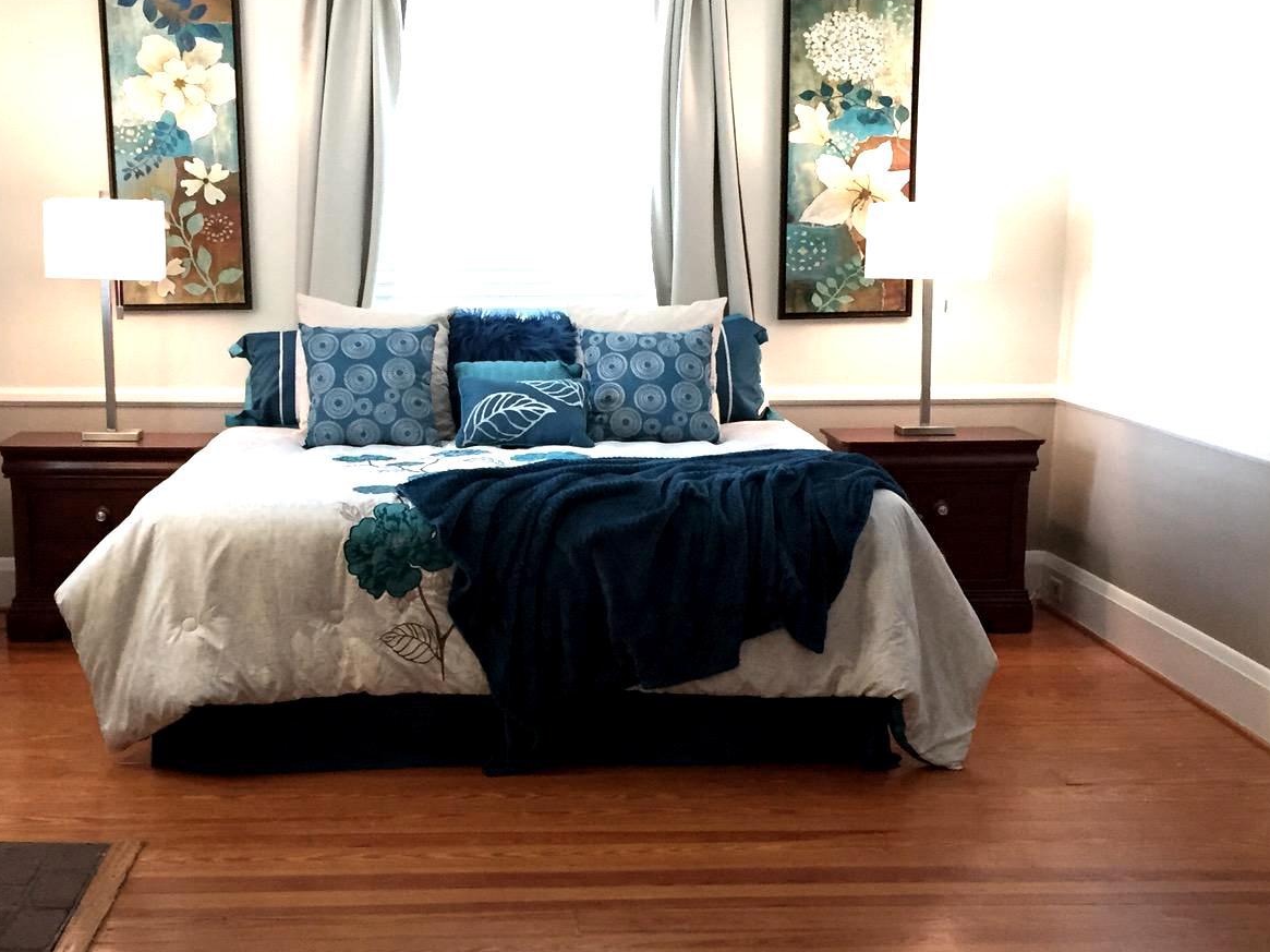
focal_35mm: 51
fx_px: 1871
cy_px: 620
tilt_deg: -10.5
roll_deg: -0.4
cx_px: 517
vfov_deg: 28.4
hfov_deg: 37.4
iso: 160
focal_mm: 4.15
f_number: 2.2
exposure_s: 1/30
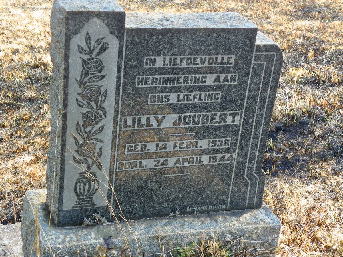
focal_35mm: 66
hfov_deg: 29.4
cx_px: 172
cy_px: 128
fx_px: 654
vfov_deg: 22.3
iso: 64
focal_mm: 11.8
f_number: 3.5
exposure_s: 1/50
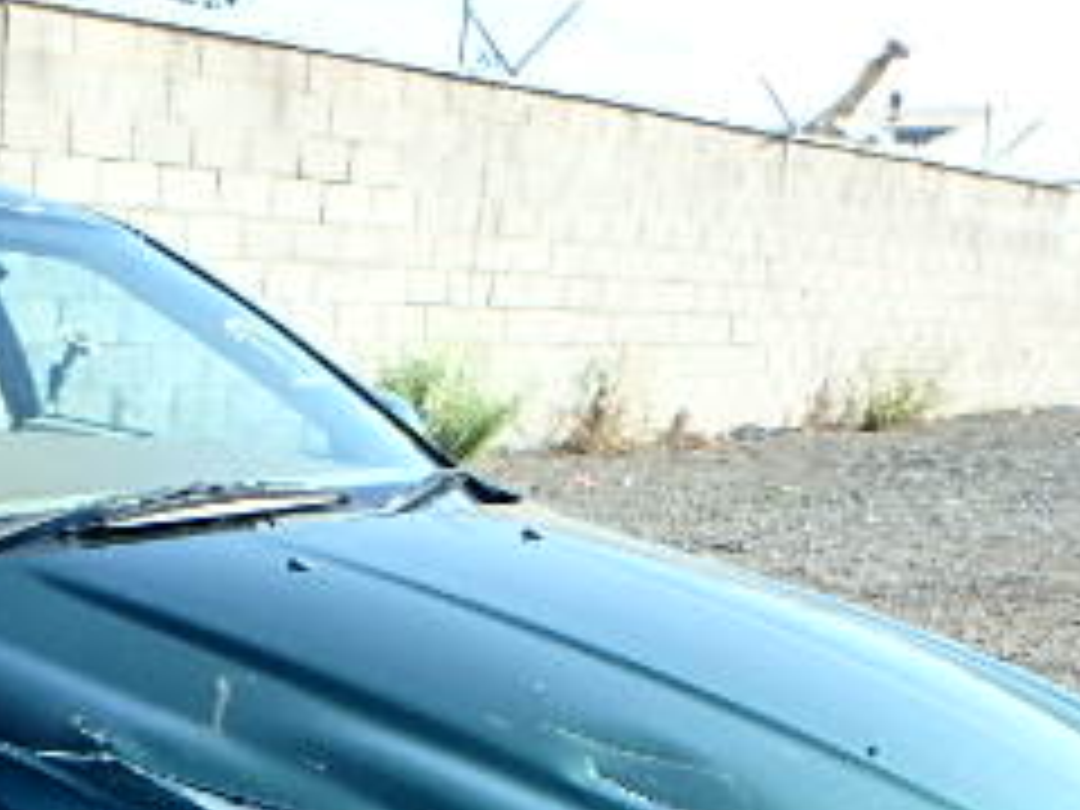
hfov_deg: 32.1
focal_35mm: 56
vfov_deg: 24.9
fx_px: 1747
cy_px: 810
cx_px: 45
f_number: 3.5
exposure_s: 1/400
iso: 125
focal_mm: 3.7
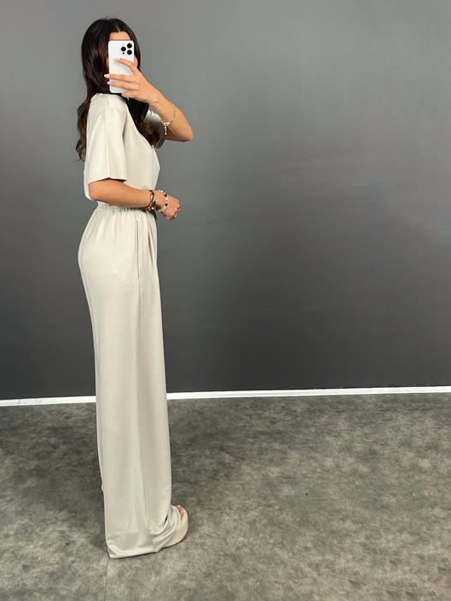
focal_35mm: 32
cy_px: 207
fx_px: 556
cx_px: 152
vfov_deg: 55.8
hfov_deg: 43.6
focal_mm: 6.86
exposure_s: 1/121
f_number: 1.78
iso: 125
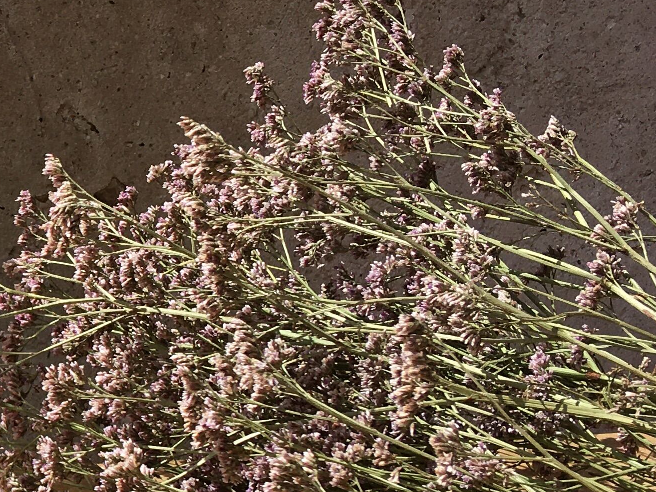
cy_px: 332
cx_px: -221
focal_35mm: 89
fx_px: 1686
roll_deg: +0.6
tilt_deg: -10.8
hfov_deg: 20.0
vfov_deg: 16.5
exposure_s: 1/2137
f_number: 2.2
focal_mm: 4.15
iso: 25
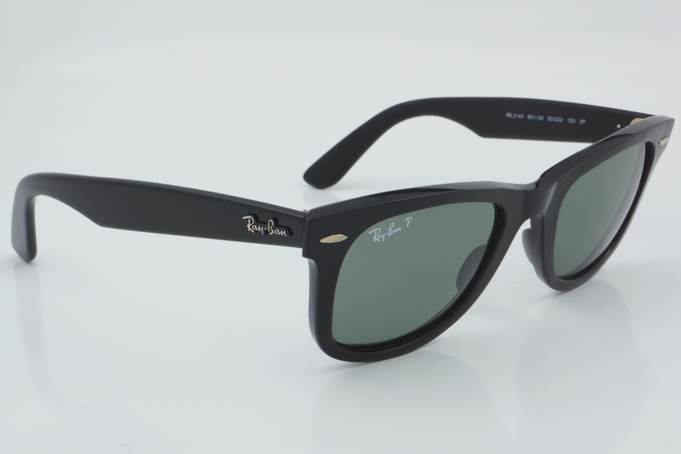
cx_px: 340
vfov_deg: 18.2
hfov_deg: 27.0
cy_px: 227
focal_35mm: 75
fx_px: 1419
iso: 100
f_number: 32
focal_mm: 50
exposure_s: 1/4
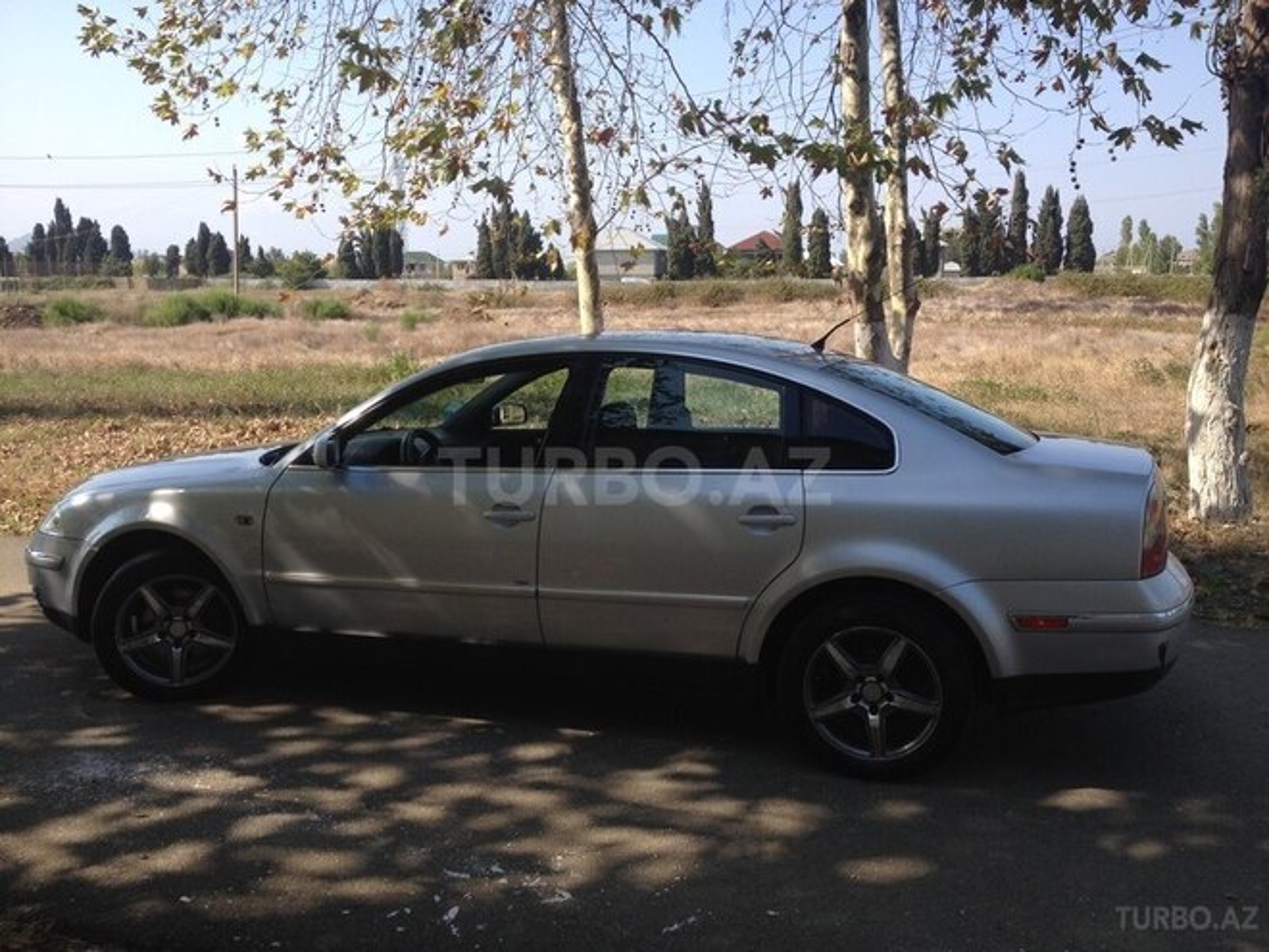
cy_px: 476
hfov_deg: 52.6
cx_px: 634
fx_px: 1283
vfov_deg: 40.7
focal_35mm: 35
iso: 50
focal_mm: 4.28
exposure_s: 1/1022
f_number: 2.4
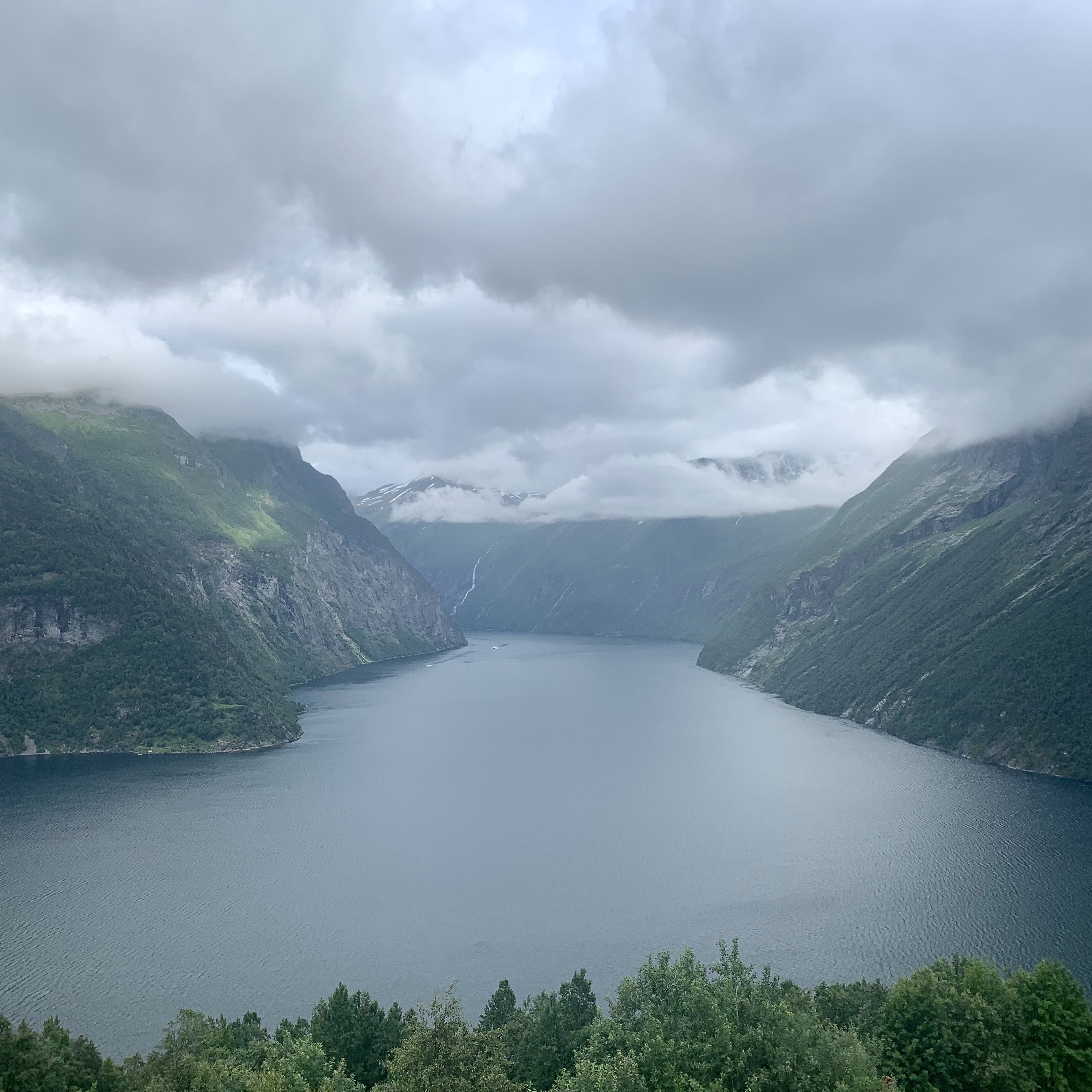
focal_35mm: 31
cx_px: 520
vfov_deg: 52.5
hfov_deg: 52.5
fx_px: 1106
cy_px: 543
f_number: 1.8
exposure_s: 1/1634
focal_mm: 4.25
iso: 25
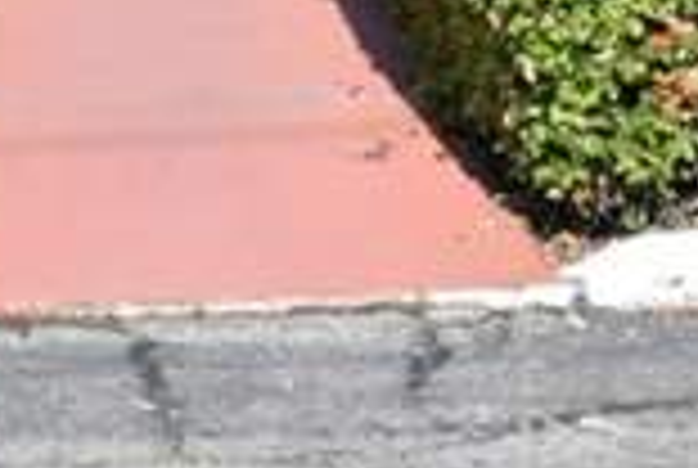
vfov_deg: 9.3
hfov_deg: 14.7
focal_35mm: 139
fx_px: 2700
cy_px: -443
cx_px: 149
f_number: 6.3
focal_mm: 18
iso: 200
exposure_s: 1/1000
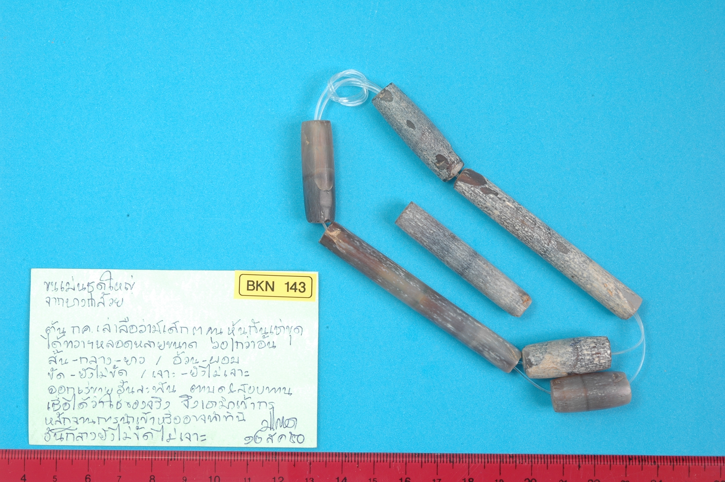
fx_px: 1388
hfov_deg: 29.3
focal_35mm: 69
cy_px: 241
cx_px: 362
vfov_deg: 19.7
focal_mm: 46
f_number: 29
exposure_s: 1/10
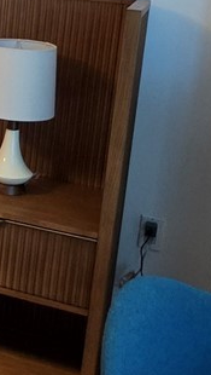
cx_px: -209
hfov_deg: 14.0
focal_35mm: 73
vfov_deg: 28.3
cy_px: 68
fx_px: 724
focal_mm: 2.2
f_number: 1.9
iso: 200
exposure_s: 1/60
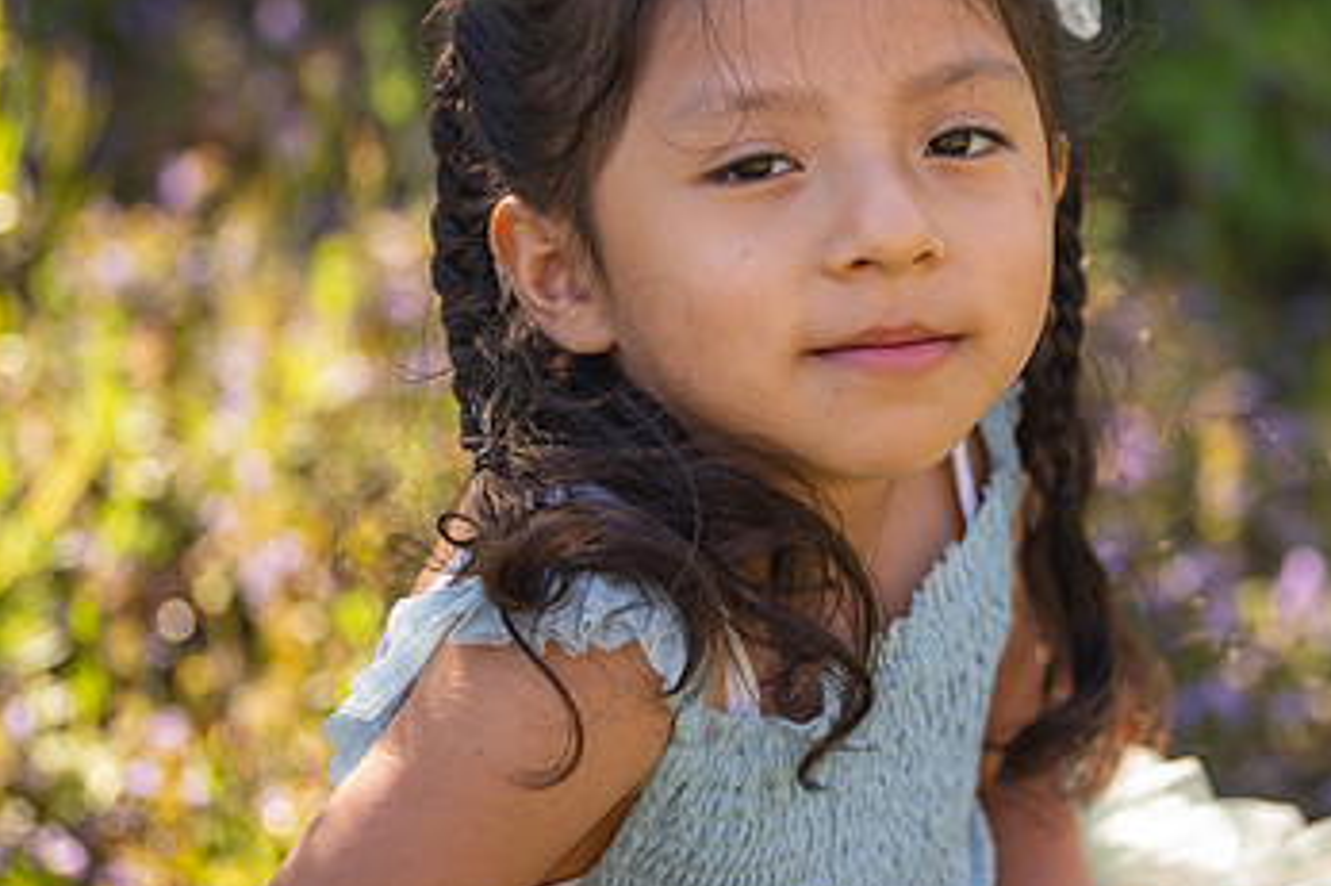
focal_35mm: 187
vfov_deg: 7.3
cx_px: 1043
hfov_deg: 11.0
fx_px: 6910
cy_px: 361
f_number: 3.5
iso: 400
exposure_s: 1/800
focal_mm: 112
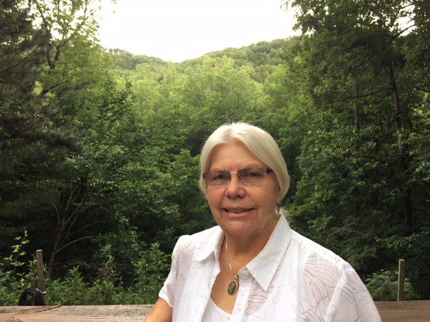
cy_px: 161
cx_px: 215
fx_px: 360
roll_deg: -0.2
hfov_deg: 61.7
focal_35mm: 29
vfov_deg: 48.2
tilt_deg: -3.9
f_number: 2.2
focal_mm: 4.15
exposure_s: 1/60
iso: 32
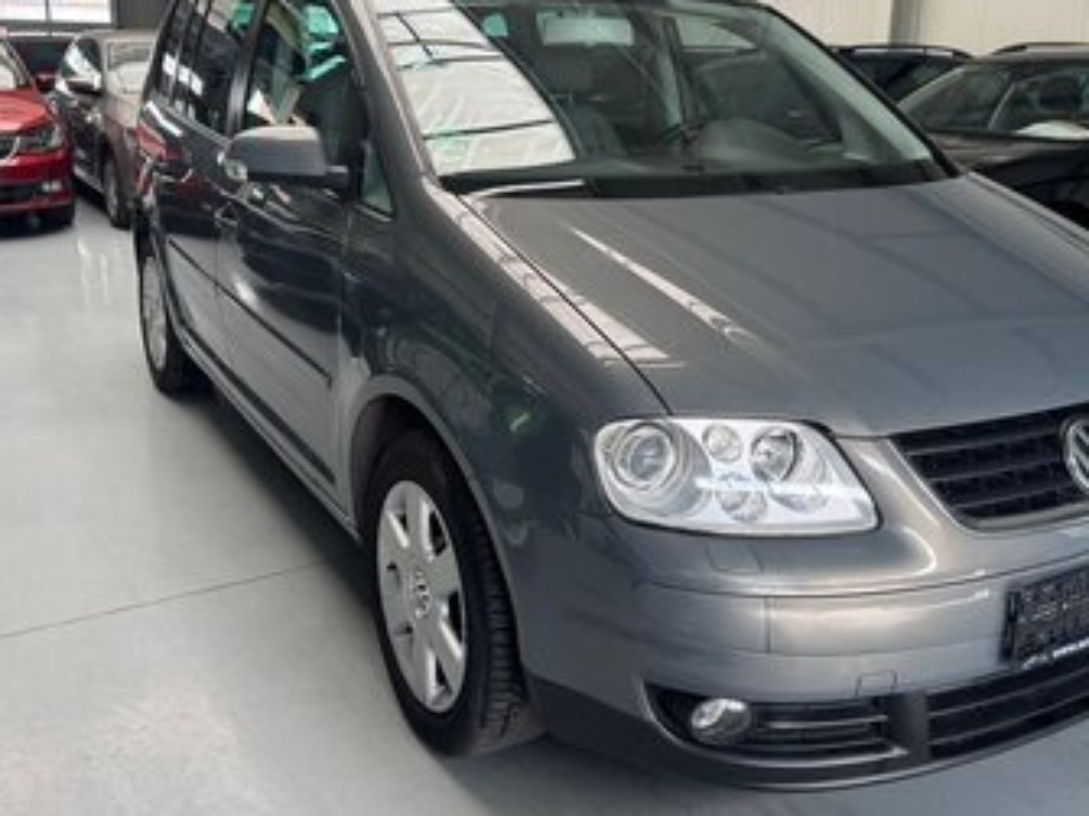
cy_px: 328
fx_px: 1101
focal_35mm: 35
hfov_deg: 52.5
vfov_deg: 40.5
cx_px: 614
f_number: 1.78
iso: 125
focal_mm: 6.76
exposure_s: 1/121
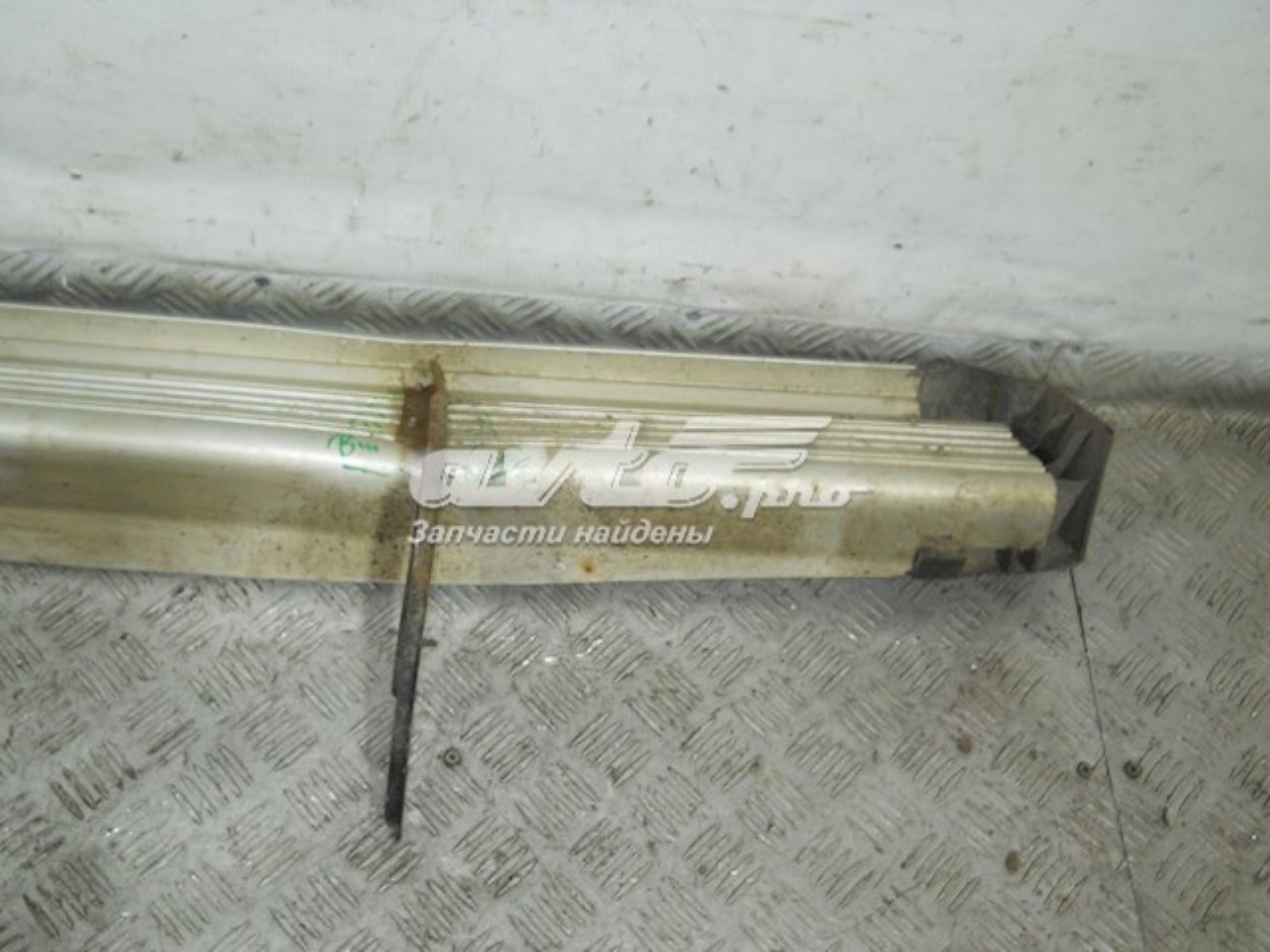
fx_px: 1504
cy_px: 476
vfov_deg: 35.1
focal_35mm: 41
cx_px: 635
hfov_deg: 45.8
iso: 125
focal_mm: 6.72
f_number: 3.1
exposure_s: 1/30
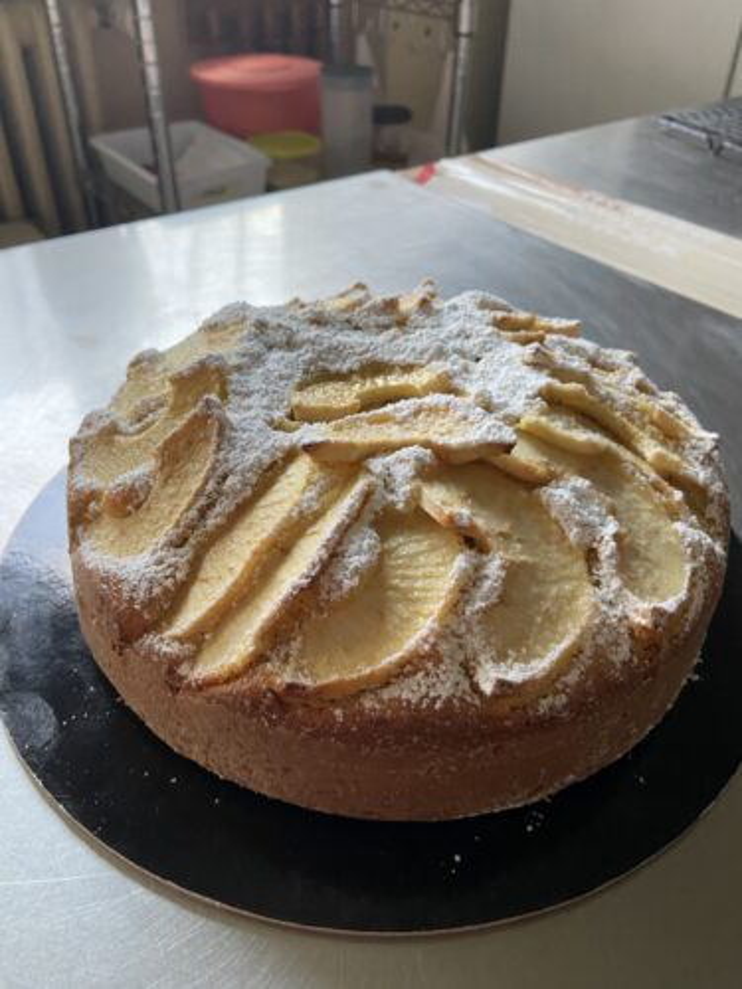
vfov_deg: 67.3
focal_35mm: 26
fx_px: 743
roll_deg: -0.4
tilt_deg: -38.7
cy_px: 494
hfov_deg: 53.1
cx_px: 371
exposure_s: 1/67
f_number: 1.8
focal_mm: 4.25
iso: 125
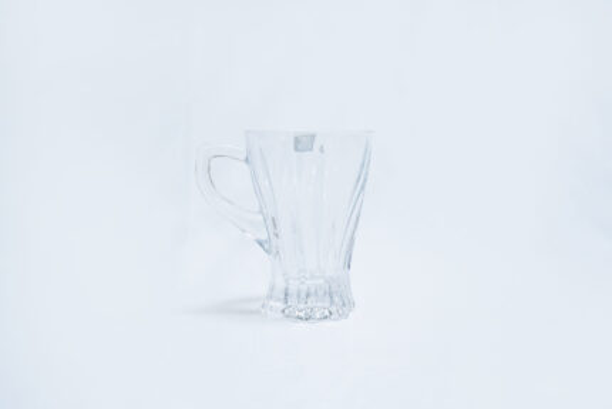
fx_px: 1054
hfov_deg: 32.4
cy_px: 204
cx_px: 306
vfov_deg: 21.9
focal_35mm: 62
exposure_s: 1/200
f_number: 11
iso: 3200
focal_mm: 62
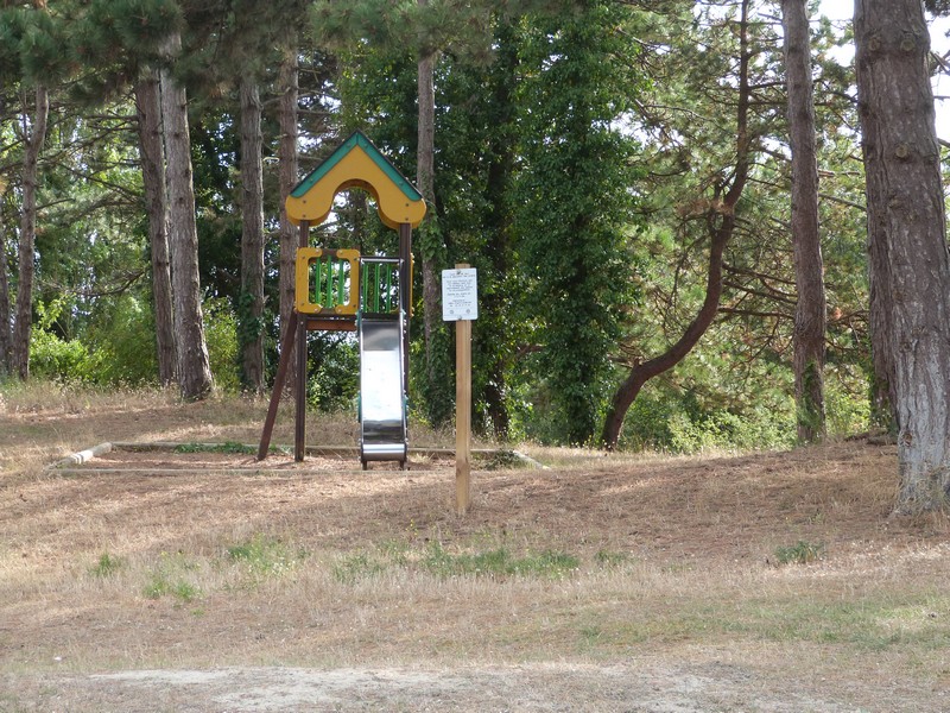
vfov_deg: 13.3
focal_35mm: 111
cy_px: 356
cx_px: 475
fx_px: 3046
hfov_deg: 17.7
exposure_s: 1/250
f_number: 3.5
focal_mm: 20.1
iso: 200
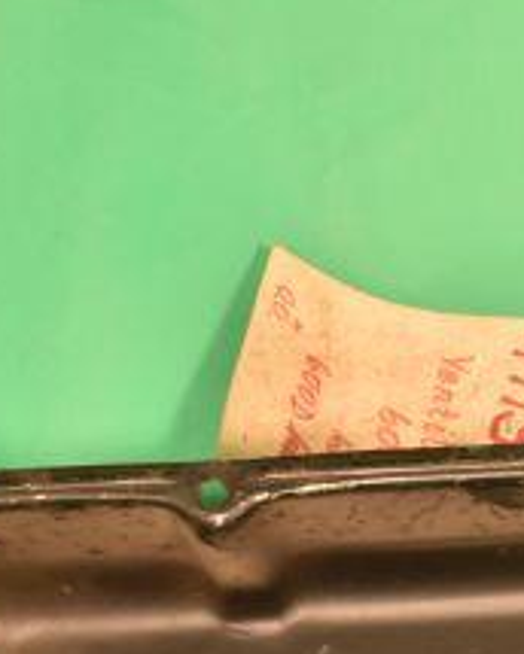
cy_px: 572
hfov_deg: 14.2
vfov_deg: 17.8
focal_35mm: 106
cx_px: 579
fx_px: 2061
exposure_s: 1/40
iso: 1000
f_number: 16
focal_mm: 27
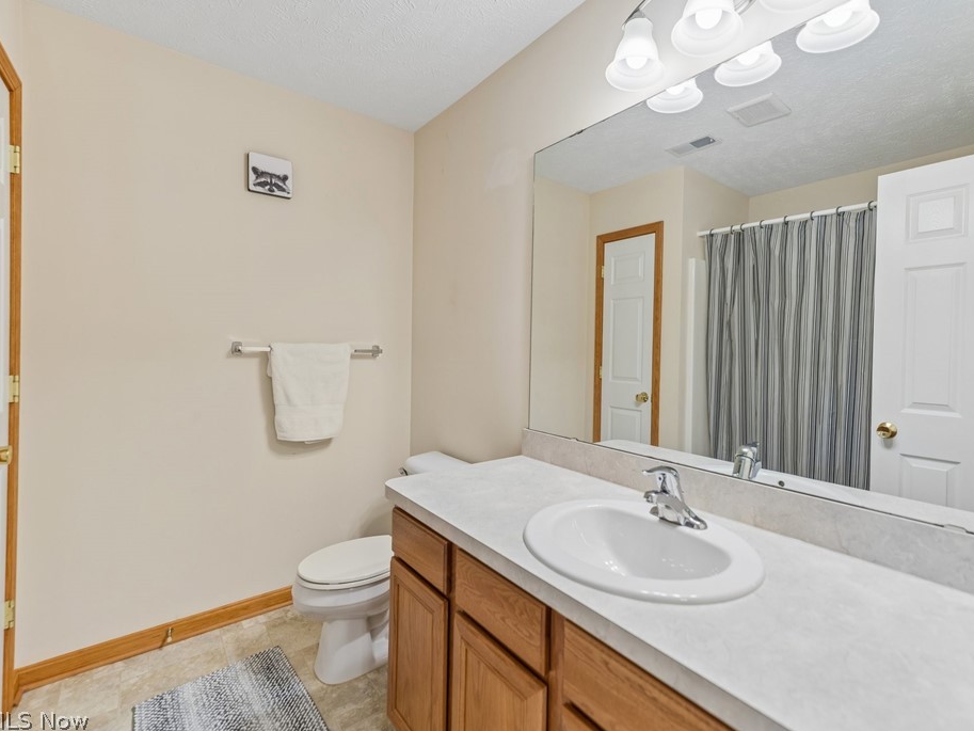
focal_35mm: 16
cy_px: 352
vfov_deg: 78.1
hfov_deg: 93.8
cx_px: 559
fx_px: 450
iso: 200
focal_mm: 14
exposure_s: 1/80
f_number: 2.8
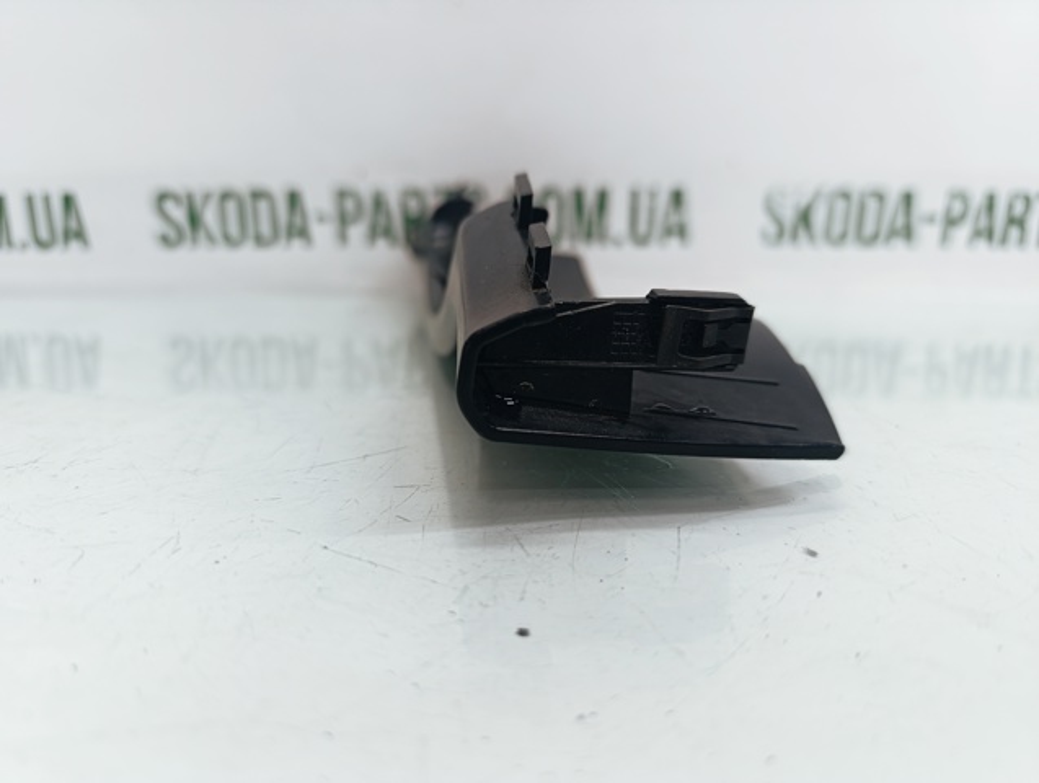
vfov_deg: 59.0
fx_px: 692
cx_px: 520
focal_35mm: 23
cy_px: 392
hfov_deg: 73.8
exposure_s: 1/100
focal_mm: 6.14
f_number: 1.6
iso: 320
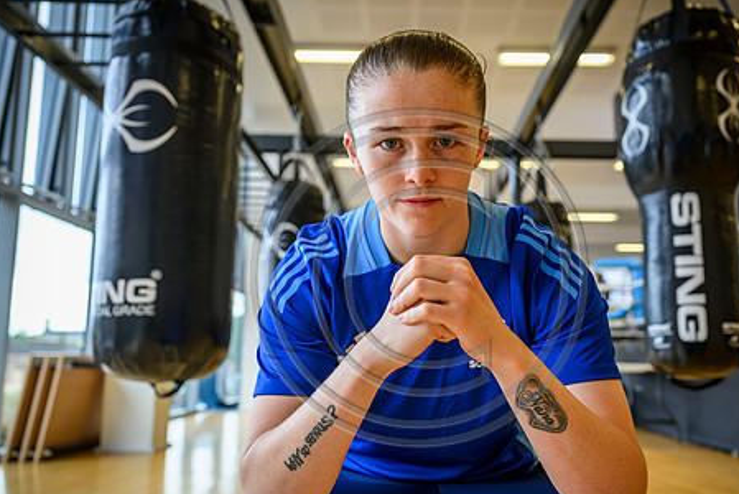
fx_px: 637
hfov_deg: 60.0
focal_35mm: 31
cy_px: 276
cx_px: 418
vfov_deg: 42.3
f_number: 2.8
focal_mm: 24
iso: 640
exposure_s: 1/400
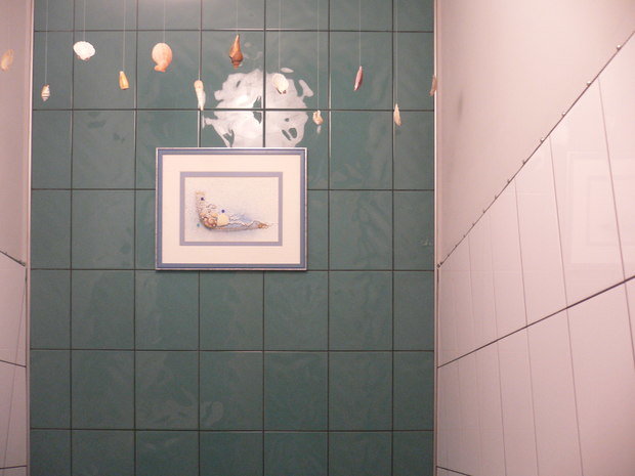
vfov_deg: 40.7
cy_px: 238
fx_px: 642
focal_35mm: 35
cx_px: 318
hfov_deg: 52.6
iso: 200
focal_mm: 5.8
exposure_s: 1/13
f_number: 2.8
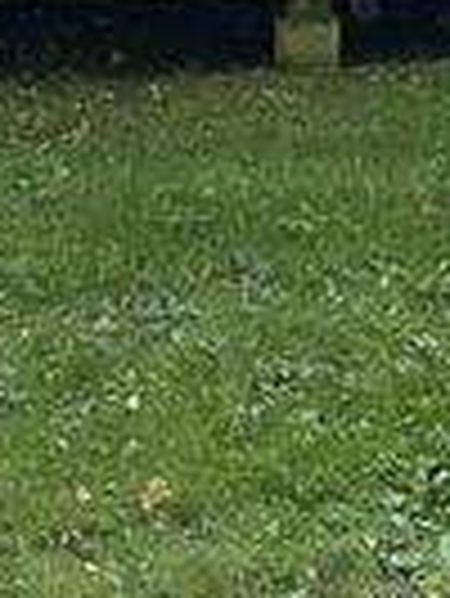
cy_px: -616
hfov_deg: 11.4
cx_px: 86
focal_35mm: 130
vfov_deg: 13.0
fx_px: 2250
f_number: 1.5
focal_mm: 5.7
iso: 50
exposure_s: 1/192
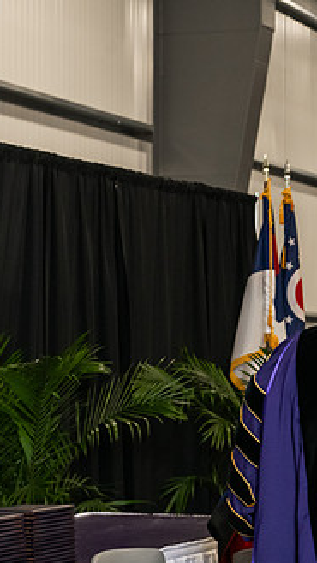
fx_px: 1599
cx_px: 475
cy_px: 317
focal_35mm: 107
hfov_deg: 10.9
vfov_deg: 20.0
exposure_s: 1/200
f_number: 5
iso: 2500
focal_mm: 58
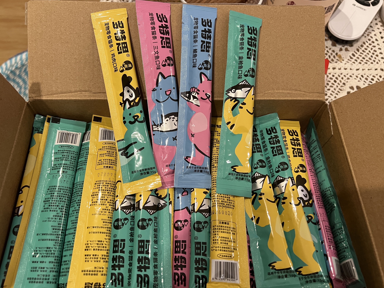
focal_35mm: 27
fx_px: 299
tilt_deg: -62.8
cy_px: 146
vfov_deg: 51.3
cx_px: 185
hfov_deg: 65.3
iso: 320
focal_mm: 5.7
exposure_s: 1/60
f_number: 1.5
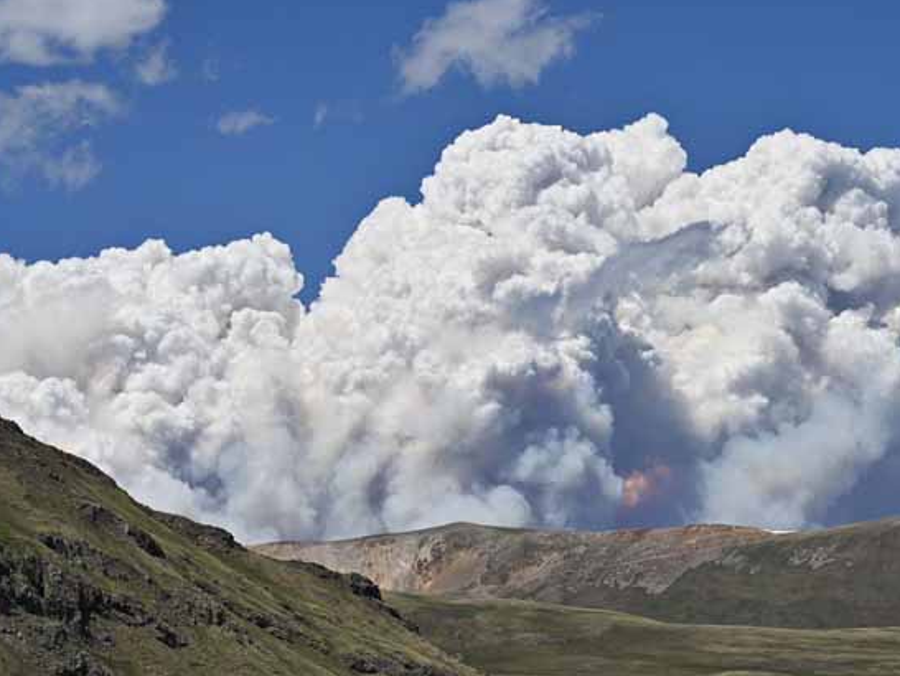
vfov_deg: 8.8
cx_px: 616
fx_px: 4396
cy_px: 354
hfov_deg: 11.7
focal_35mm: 169
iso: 64
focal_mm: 120
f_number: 10
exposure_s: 1/500
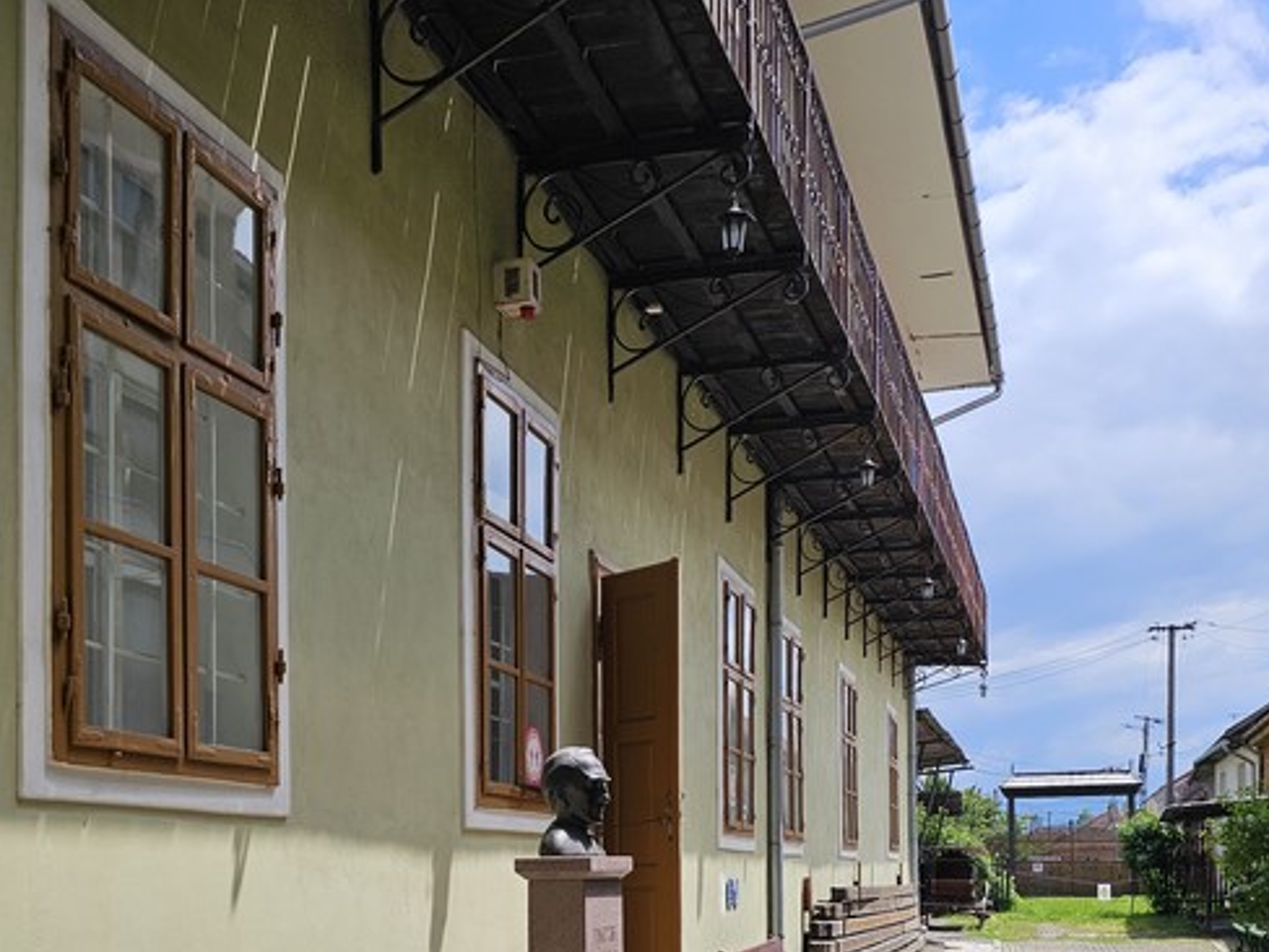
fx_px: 1613
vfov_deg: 31.6
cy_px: 825
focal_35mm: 44
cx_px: 542
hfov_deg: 42.8
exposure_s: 1/942
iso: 12
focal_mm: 6.3
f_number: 1.7
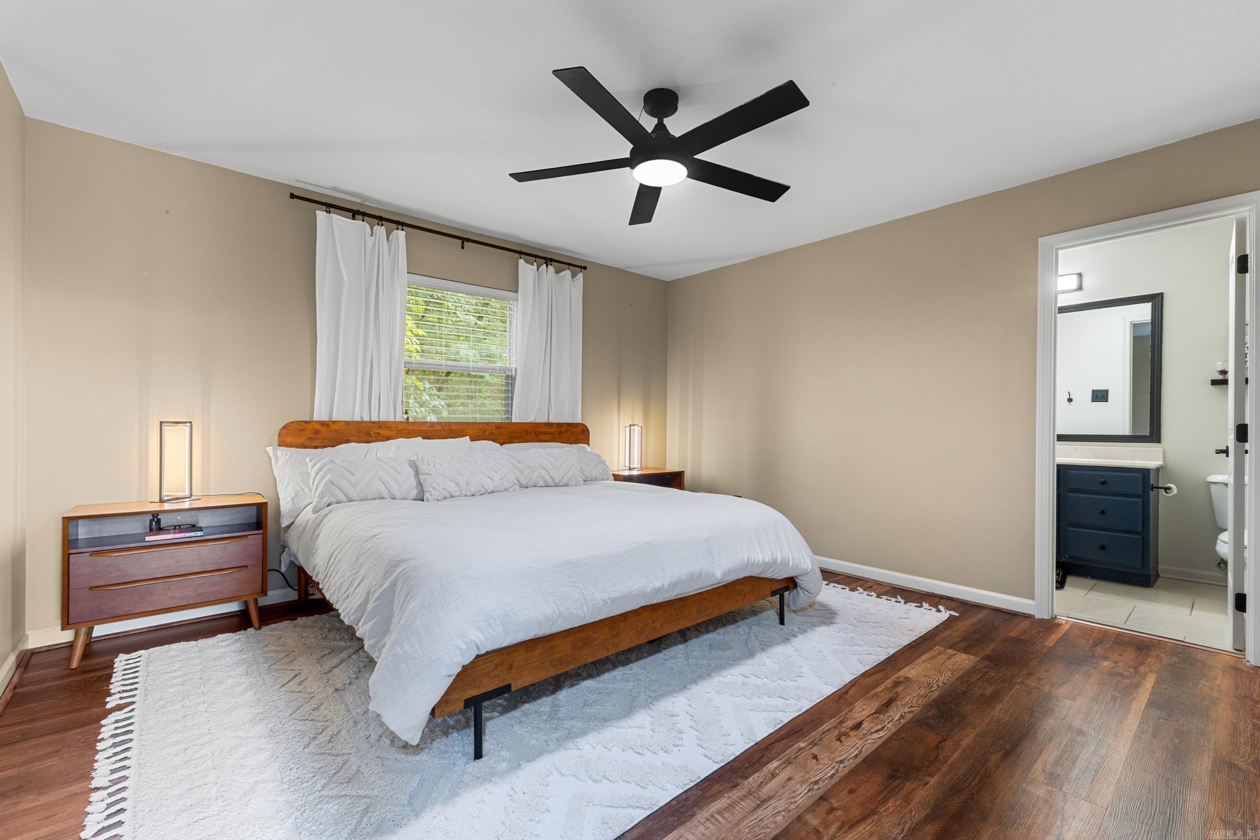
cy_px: 420
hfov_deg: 100.4
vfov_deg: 77.3
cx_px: 630
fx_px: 525
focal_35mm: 15
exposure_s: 3.2
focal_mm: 10
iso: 200
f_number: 9
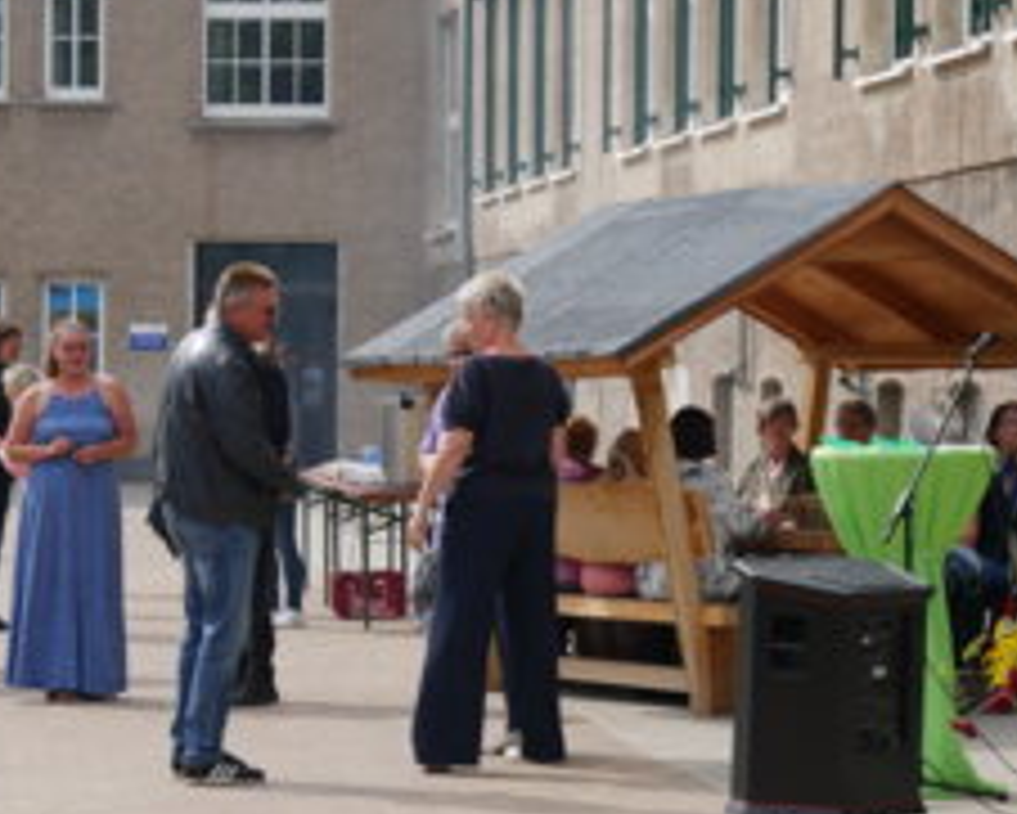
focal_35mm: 145
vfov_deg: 10.7
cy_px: 396
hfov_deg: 13.3
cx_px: 400
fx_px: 4366
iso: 200
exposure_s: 1/320
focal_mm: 42
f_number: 7.1
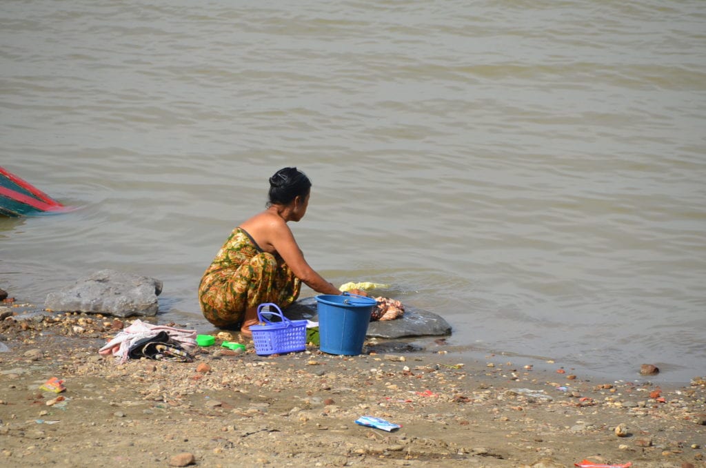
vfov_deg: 3.6
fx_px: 7338
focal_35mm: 375
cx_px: 353
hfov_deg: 5.5
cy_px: 234
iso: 400
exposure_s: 1/1000
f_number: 8
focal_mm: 250
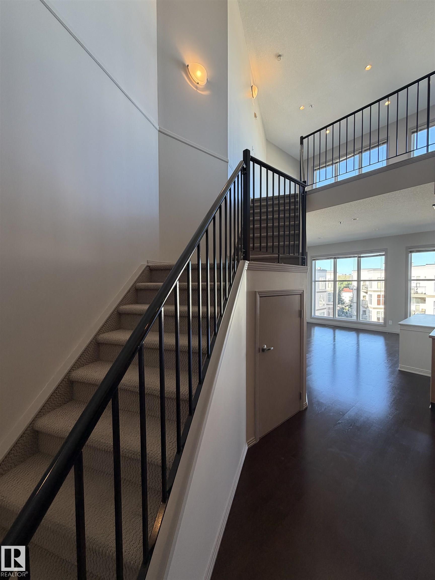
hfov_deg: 85.7
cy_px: 290
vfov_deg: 102.1
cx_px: 218
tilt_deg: -1.7
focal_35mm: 14
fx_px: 235
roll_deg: -0.3
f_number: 2.2
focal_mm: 2.22
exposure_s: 1/120
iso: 160
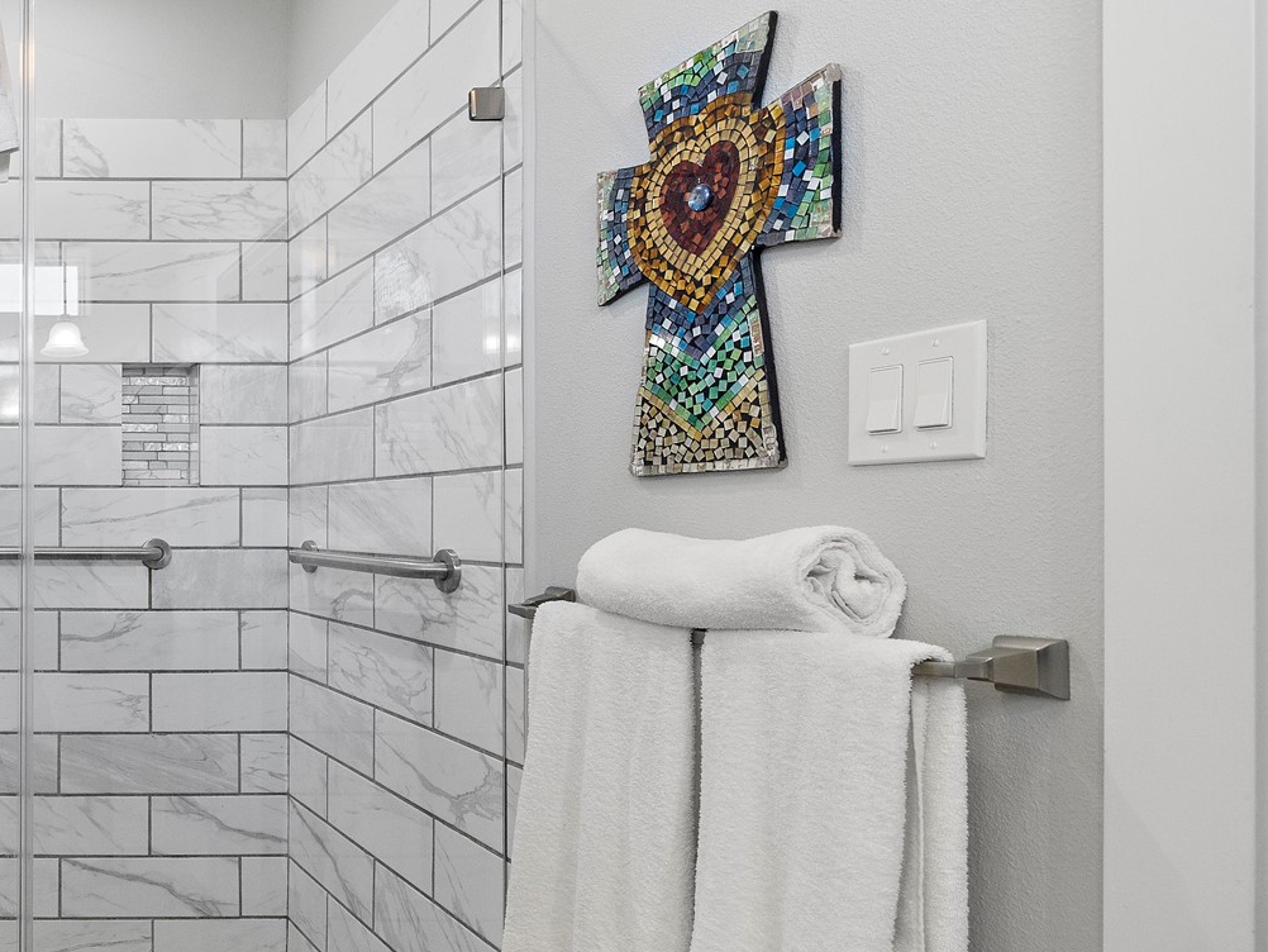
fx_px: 916
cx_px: -47
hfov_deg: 52.2
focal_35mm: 25
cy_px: 530
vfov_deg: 54.8
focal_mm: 12
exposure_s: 1/40
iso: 800
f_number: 8
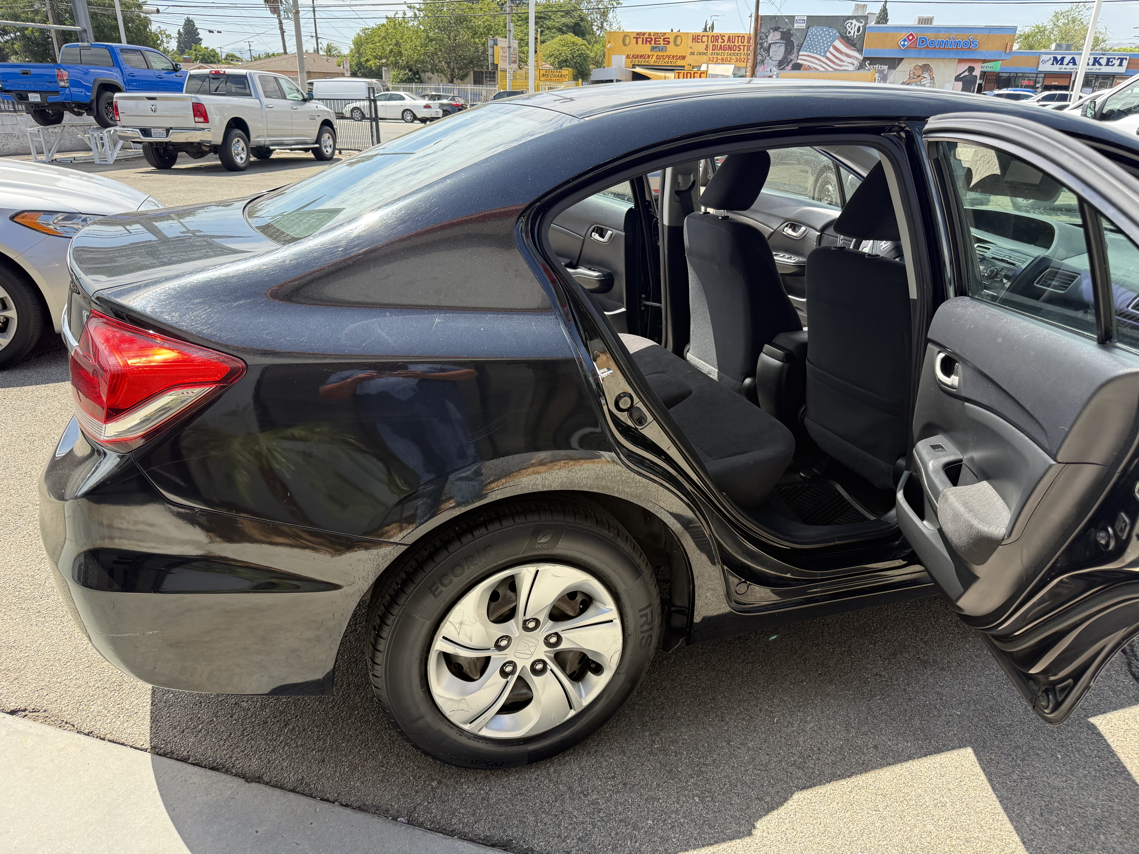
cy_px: 427
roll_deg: -1.5
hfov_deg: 71.6
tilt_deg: -22.0
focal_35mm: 24
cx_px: 570
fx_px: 790
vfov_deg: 56.8
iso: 100
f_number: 1.78
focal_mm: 6.76
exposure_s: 1/1106
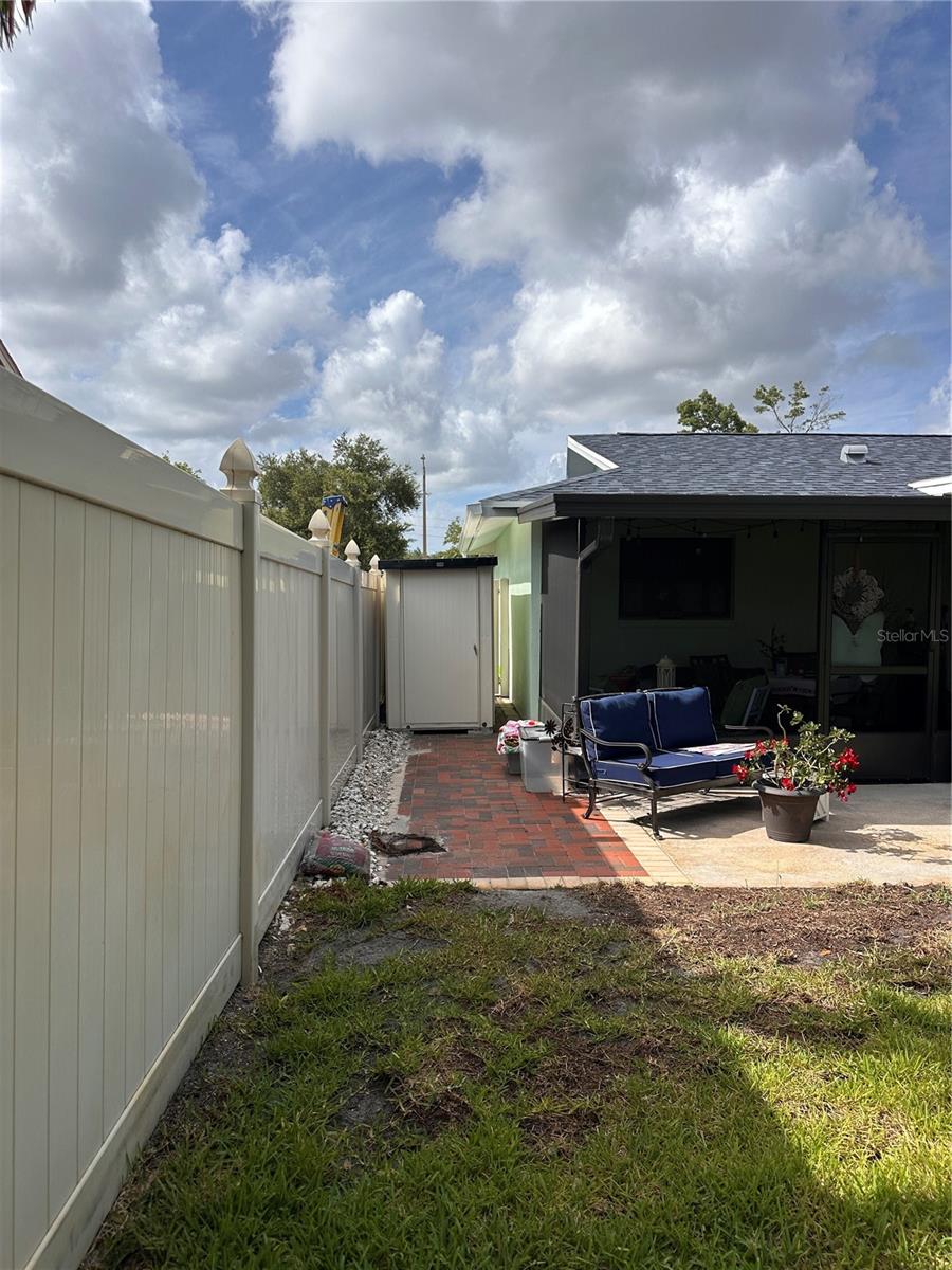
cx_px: 476
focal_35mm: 24
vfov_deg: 71.6
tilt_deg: -3.0
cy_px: 635
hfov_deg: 56.8
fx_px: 880
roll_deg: -1.1
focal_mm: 6.86
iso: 80
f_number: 1.78
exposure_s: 1/5263
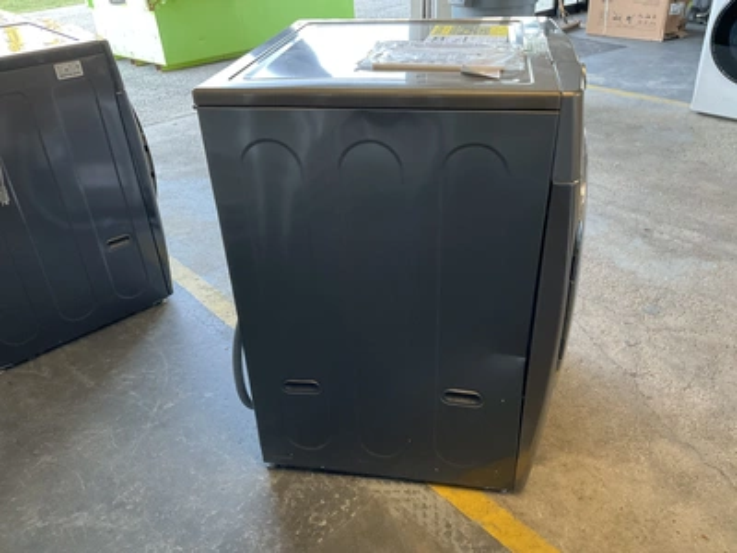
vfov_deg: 48.2
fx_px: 617
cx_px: 368
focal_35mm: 29
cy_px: 276
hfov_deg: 61.7
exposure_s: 1/60
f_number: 1.8
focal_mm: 3
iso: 200
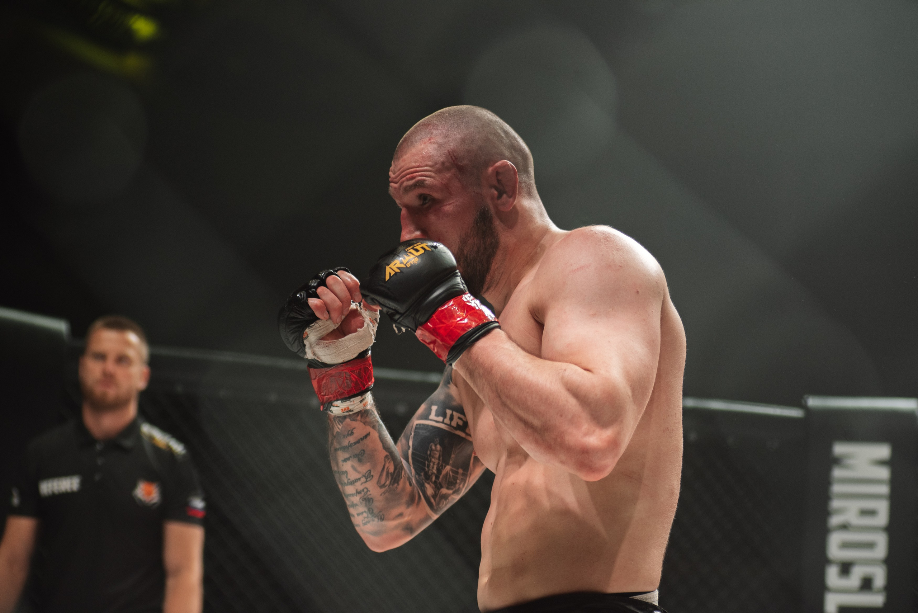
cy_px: 306
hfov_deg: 25.4
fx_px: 2041
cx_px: 459
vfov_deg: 17.1
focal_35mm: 80
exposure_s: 1/320
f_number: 4
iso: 560
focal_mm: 80
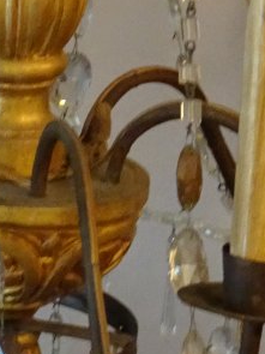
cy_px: 131
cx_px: -242
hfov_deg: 4.8
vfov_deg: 6.5
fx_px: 3115
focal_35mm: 305
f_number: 5
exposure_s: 1/20
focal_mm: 12.87
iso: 800
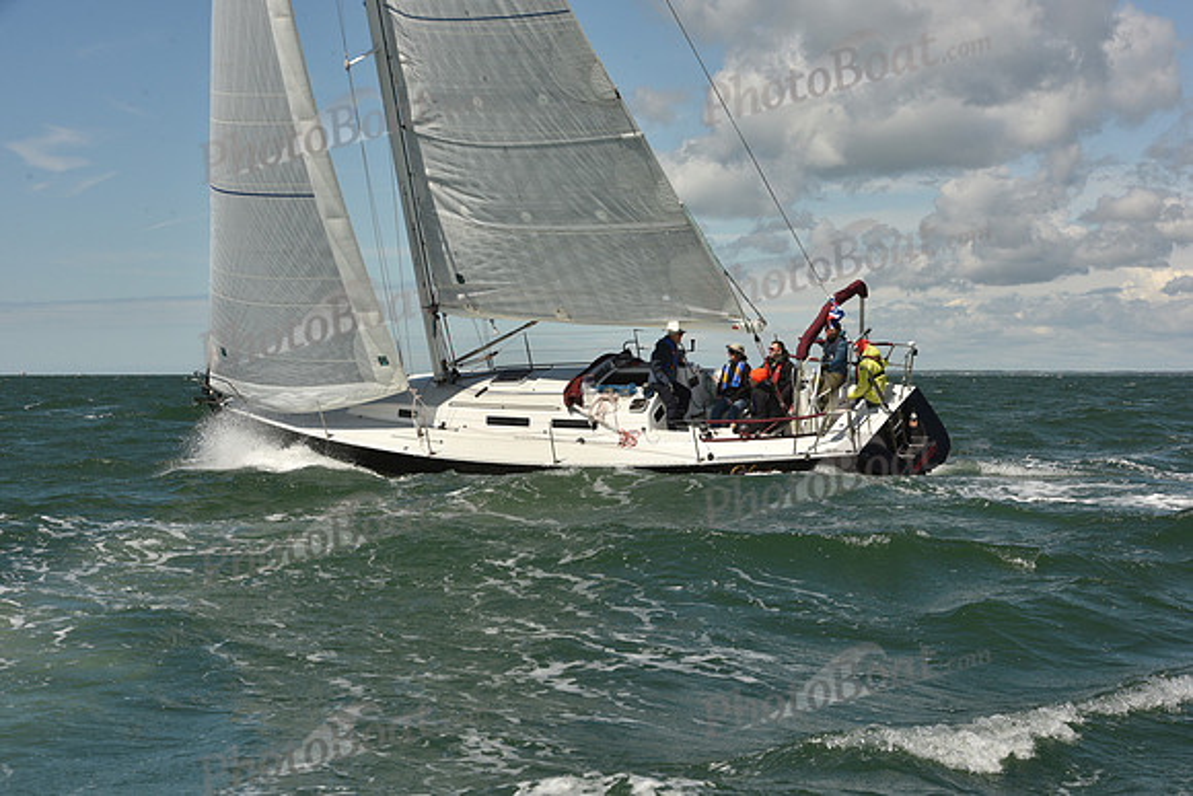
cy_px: 398
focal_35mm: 70
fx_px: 2320
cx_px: 596
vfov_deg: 19.5
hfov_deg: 28.8
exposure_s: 1/800
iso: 320
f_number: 13
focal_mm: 70
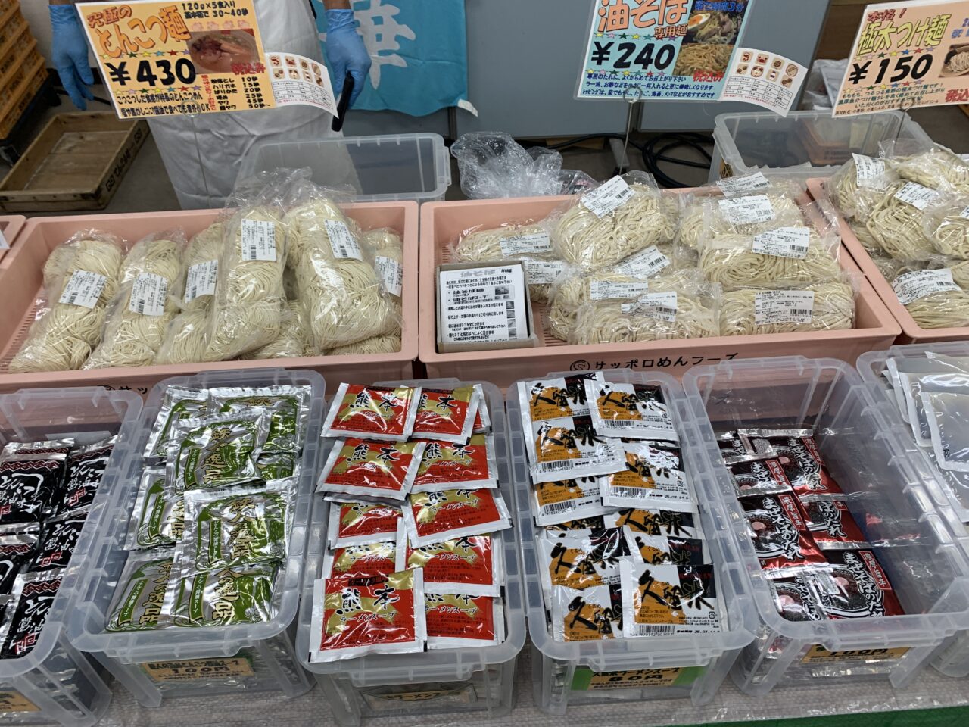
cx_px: 484
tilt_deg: -45.4
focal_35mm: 26
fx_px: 728
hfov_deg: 67.3
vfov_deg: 53.1
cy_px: 364
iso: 50
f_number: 1.8
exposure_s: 1/100
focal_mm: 4.25
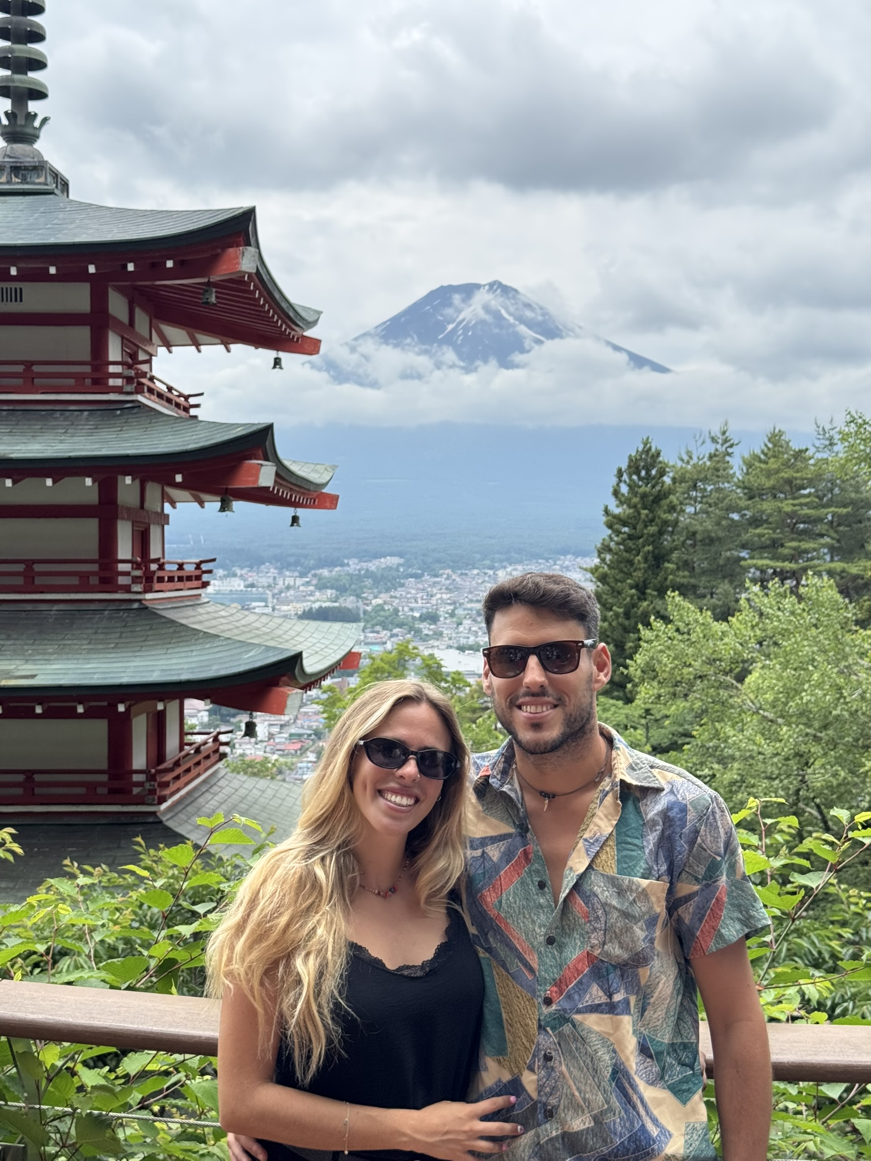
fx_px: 1610
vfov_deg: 39.7
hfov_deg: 30.3
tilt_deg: +3.7
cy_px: 580
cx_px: 436
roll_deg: +0.5
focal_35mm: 48
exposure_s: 1/2611
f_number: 1.78
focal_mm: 6.76
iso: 64
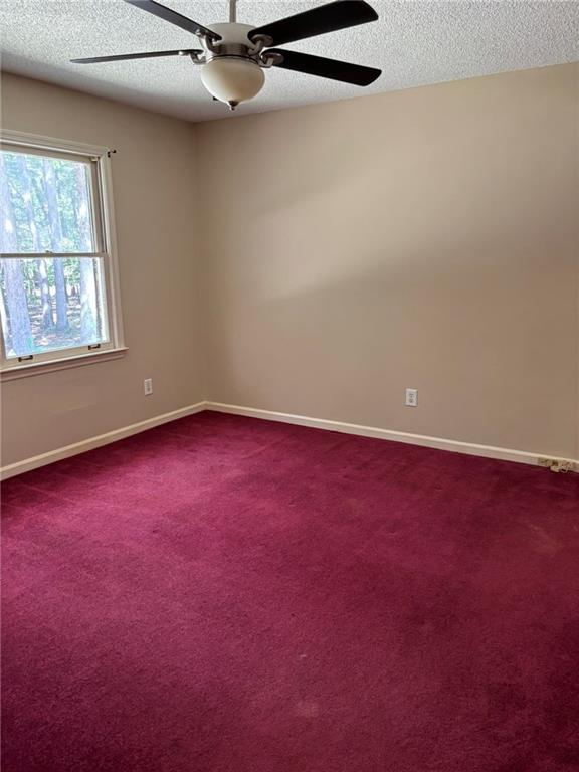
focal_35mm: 26
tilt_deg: -11.5
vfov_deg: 67.3
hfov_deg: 53.1
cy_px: 386
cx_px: 290
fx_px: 580
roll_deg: +0.2
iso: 250
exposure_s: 1/60
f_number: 1.6
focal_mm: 5.96
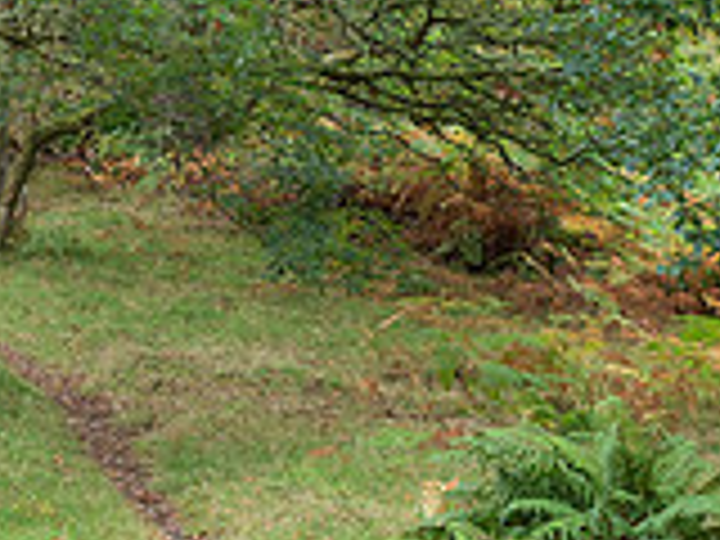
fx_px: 1810
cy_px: -236
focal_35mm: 87
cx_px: -414
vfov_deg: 15.8
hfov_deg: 19.2
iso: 200
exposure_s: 1/1.67
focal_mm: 12
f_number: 7.1
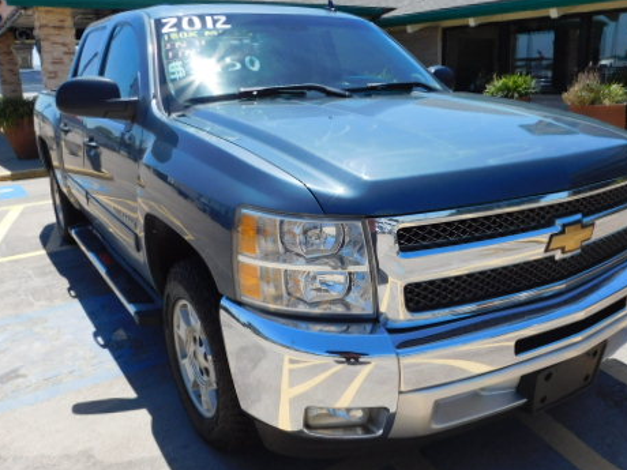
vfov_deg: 44.2
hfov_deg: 56.7
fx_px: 580
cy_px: 234
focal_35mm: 32
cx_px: 339
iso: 125
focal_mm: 4
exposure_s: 1/1250
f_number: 3
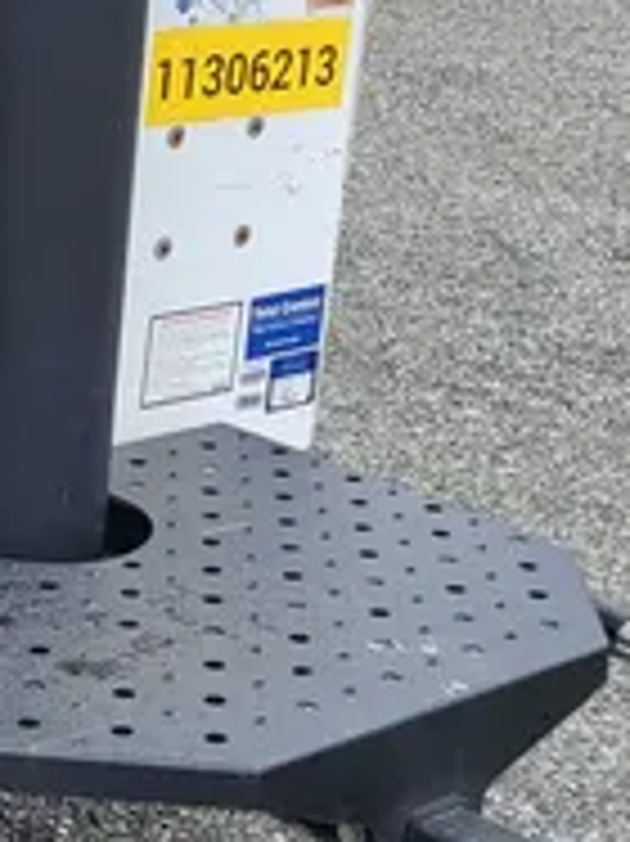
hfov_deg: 14.1
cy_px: 561
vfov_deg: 19.2
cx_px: -112
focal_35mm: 102
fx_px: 2478
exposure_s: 1/728
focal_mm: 5.4
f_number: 1.8
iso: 40
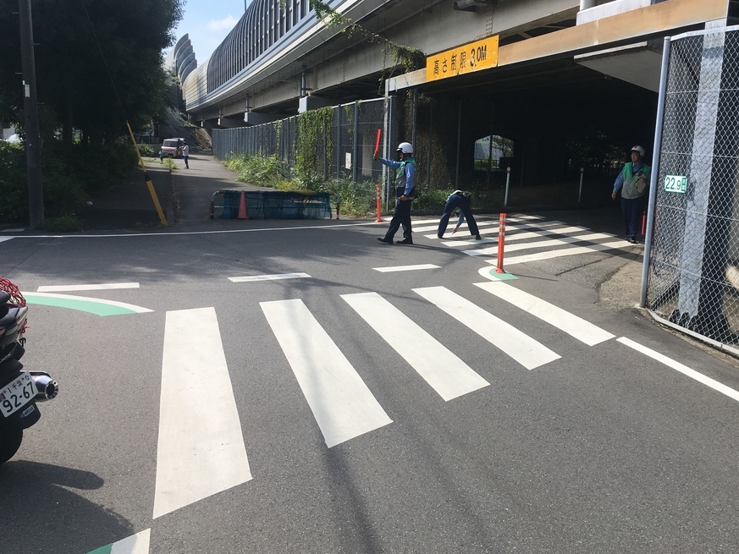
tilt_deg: -8.3
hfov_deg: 53.8
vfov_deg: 41.8
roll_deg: -2.6
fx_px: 726
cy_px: 256
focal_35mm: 34
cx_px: 416
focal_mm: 4.15
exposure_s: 1/1479
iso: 25
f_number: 2.2
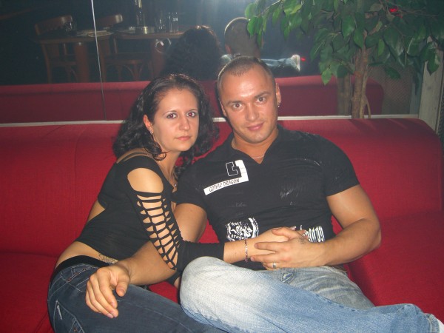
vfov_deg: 37.7
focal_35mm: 38
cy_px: 166
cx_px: 222
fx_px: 487
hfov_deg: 49.0
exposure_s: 1/60
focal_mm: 7.9
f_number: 2.8
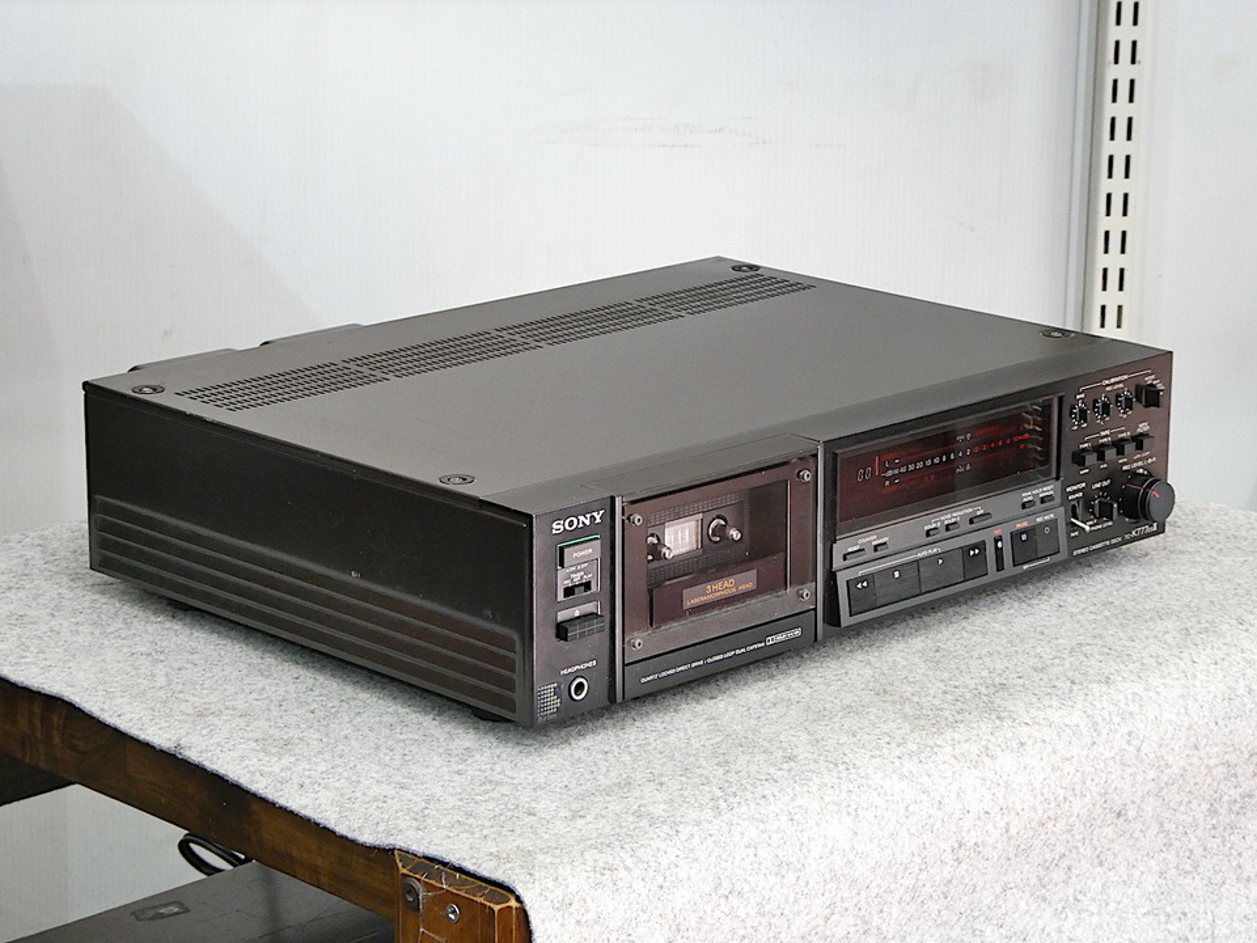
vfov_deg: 16.4
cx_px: 628
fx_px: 3268
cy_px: 472
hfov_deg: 21.8
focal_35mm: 90
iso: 400
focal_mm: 16.1
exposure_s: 1/20
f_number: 5
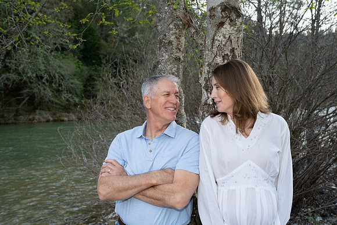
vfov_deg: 31.9
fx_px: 393
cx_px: 168
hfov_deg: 46.4
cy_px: 112
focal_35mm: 42
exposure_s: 1/250
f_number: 6.3
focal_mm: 42
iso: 800
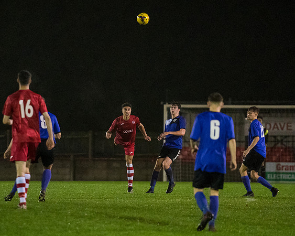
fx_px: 3303
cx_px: 132
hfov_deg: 5.1
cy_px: 129
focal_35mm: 378
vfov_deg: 4.1
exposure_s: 1/1250
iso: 6400
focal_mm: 200
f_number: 2.8
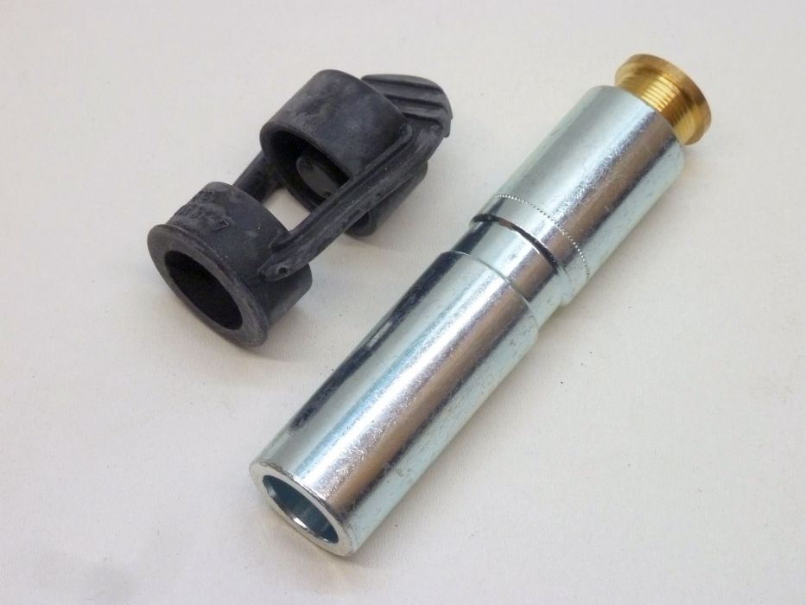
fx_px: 1933
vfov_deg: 17.8
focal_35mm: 83
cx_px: 403
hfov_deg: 23.6
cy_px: 302
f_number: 4.2
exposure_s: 1/30
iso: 400
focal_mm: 13.7
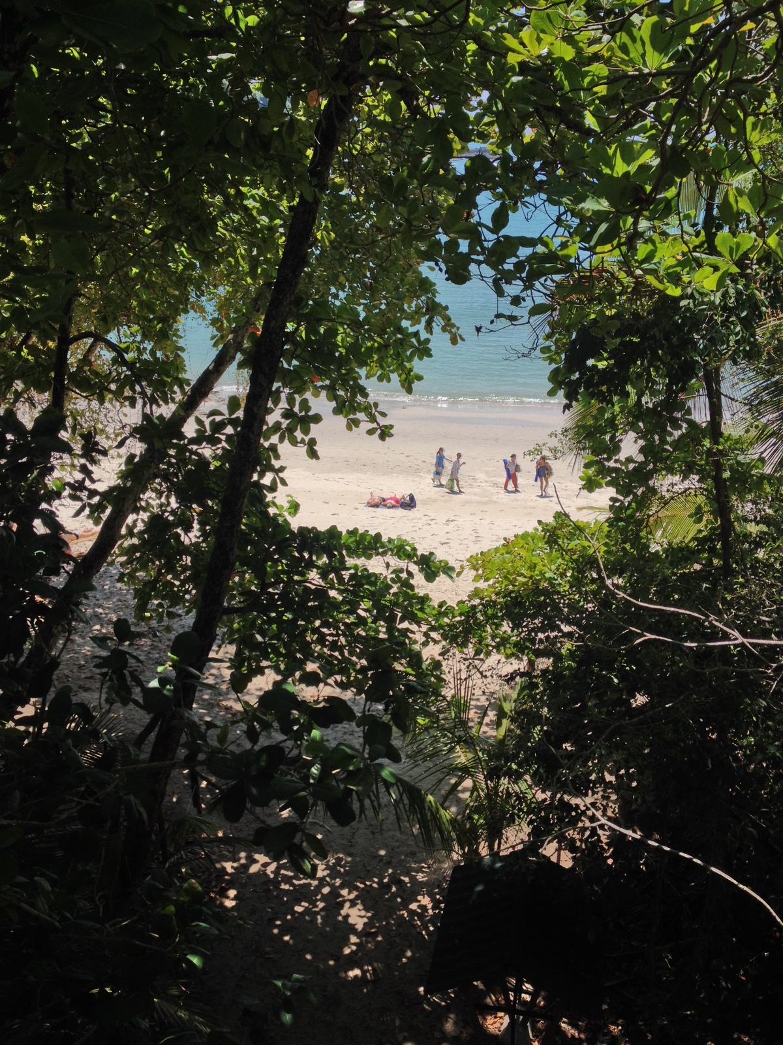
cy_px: 522
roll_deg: +0.7
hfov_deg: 40.7
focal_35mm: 35
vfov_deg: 52.6
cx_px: 392
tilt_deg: -22.8
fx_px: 1056
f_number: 2.4
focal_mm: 4.28
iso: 50
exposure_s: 1/1200
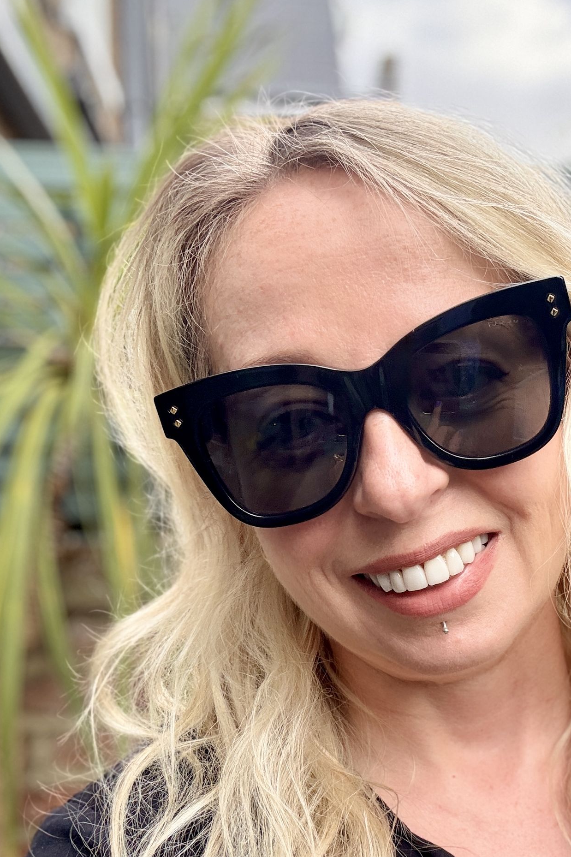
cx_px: 411
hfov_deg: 30.8
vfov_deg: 45.2
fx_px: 1023
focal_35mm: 43
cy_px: 514
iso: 80
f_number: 1.9
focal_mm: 2.69
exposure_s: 1/123
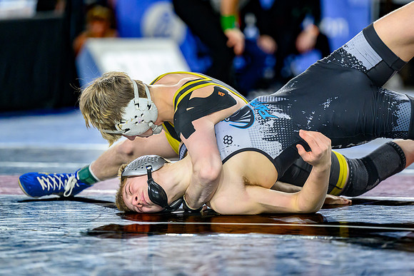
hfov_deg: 8.2
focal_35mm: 251
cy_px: 136
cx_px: 211
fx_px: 2882
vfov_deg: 5.5
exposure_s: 1/800
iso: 2500
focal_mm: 170
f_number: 2.8
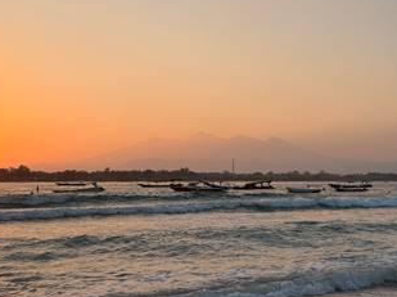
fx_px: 641
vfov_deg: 26.0
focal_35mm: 56
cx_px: 240
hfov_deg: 34.3
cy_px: 145
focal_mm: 6.76
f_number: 1.78
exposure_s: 1/2445
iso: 100
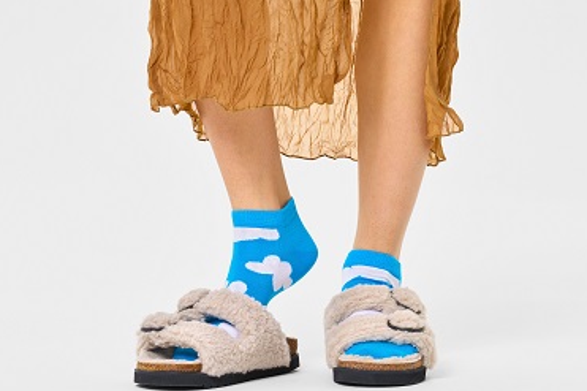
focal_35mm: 170
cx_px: 326
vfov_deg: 8.1
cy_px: 108
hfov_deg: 12.1
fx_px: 2771
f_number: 11
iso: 100
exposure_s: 1/125
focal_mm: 105
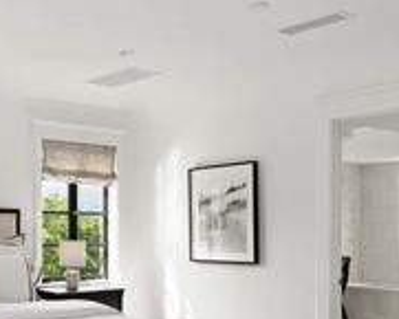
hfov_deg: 35.3
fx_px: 547
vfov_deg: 31.8
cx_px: -22
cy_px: 248
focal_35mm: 46
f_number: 8
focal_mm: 17.5
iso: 100
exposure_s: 1/25
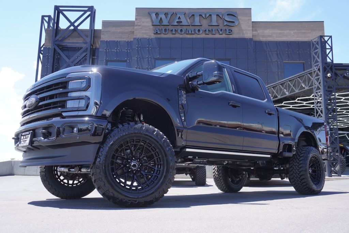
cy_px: 116
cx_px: 174
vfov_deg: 38.4
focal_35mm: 34
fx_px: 335
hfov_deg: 55.1
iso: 100
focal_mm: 23
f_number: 5.6
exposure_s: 1/125
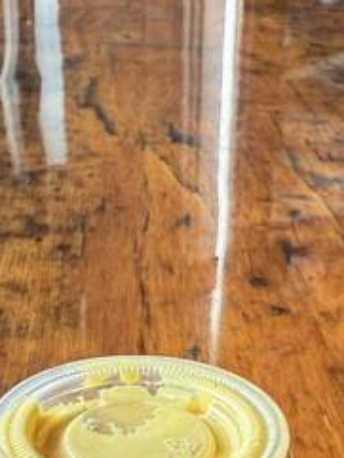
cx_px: 154
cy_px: 634
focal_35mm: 73
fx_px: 966
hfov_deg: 20.2
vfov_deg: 22.9
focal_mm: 2.22
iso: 80
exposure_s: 1/99
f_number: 2.2
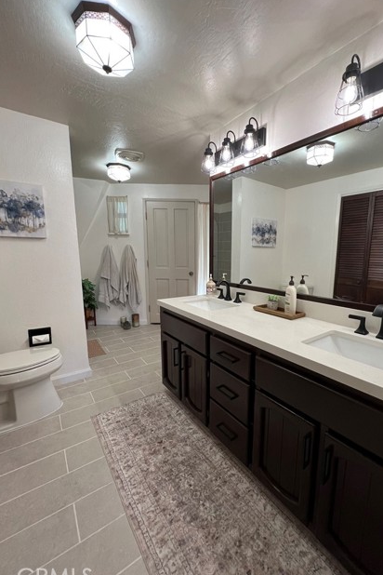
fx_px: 223
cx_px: 216
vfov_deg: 104.2
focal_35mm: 14
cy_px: 292
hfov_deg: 80.8
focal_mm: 1.57
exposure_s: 1/120
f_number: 1.8
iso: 200
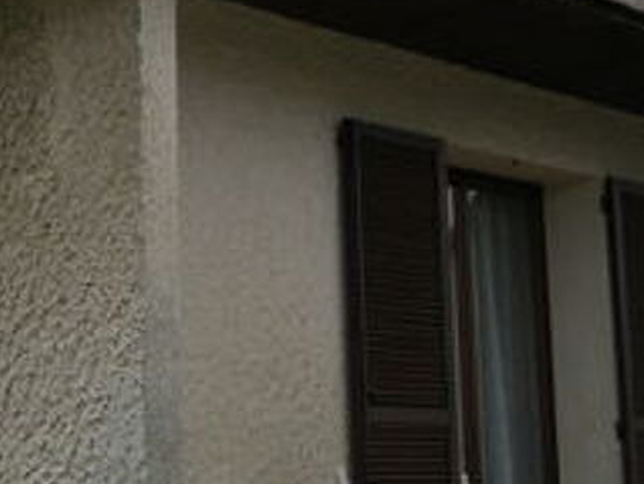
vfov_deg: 12.9
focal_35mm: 110
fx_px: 2048
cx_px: 148
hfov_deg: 17.7
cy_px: -207
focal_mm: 5.7
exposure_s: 1/190
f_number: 2.8
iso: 64
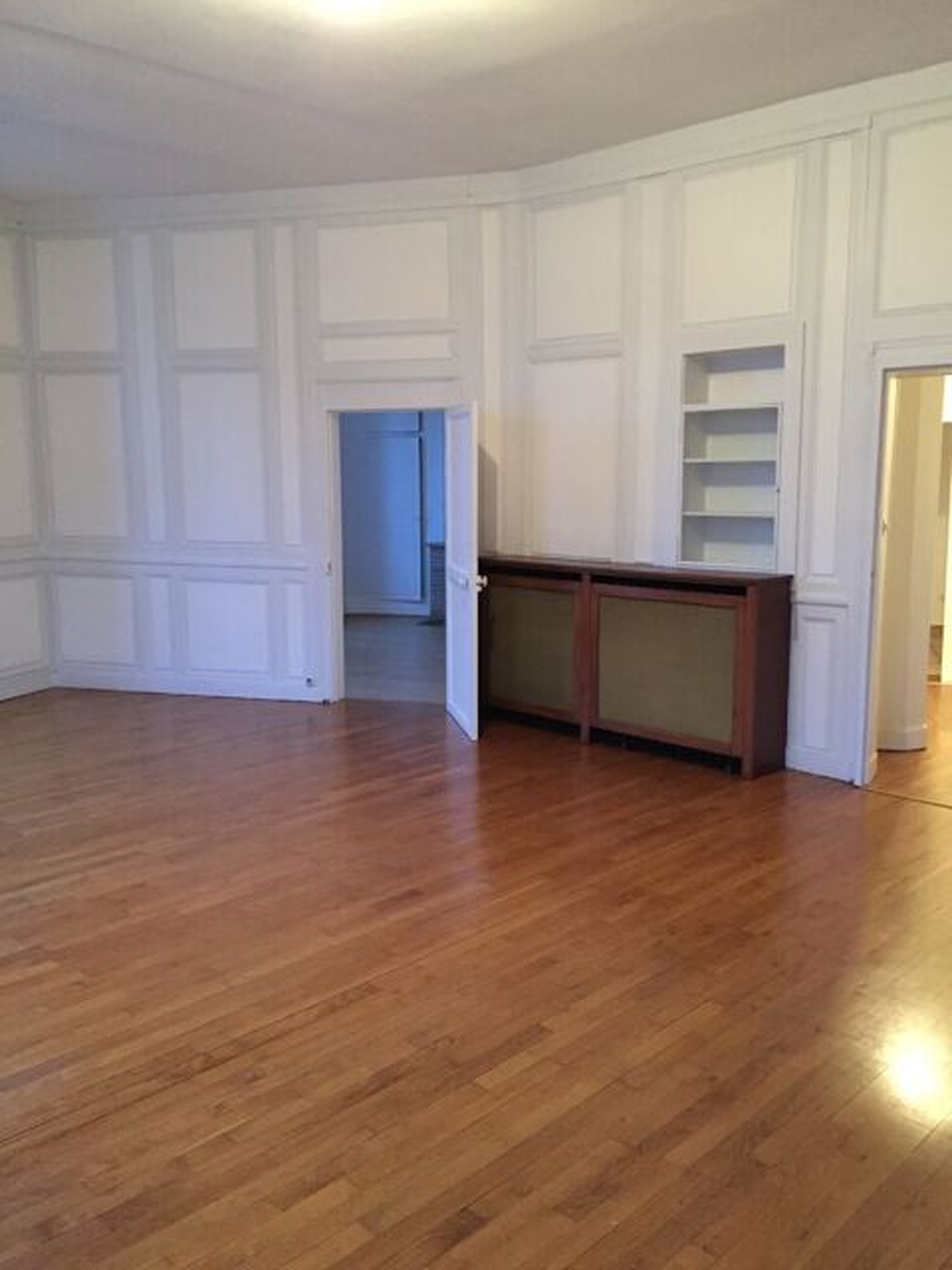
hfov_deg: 48.2
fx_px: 1063
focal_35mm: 29
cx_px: 476
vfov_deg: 61.7
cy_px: 635
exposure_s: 1/17
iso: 500
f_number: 2.2
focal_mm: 4.15
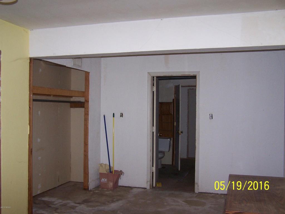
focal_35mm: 38
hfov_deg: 49.0
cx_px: 142
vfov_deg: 37.7
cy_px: 107
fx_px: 313
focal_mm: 6.3
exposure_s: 1/60
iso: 140
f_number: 2.8
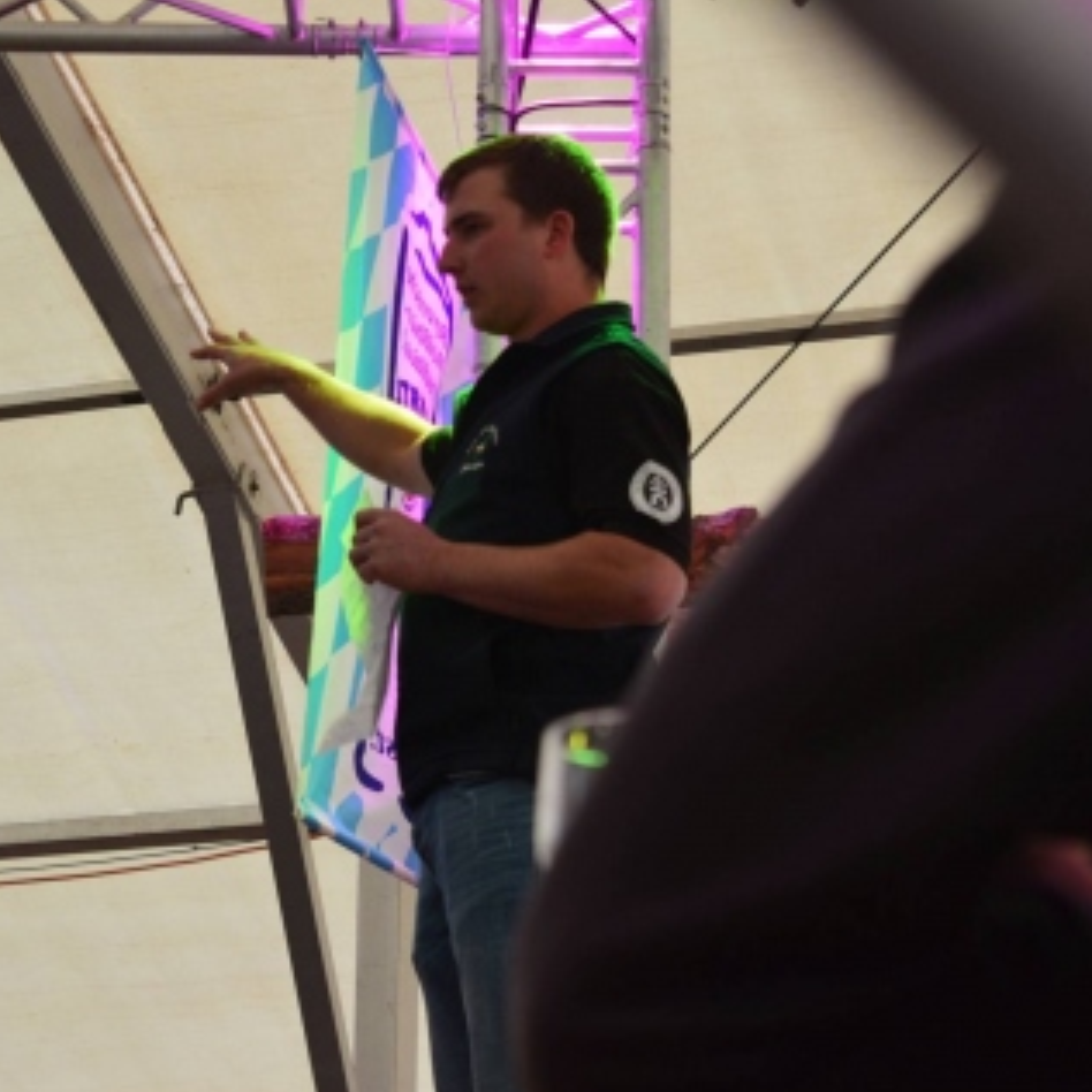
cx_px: 453
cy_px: 549
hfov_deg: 16.3
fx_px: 3806
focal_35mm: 107
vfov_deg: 16.3
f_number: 6.3
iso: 450
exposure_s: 1/15
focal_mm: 55
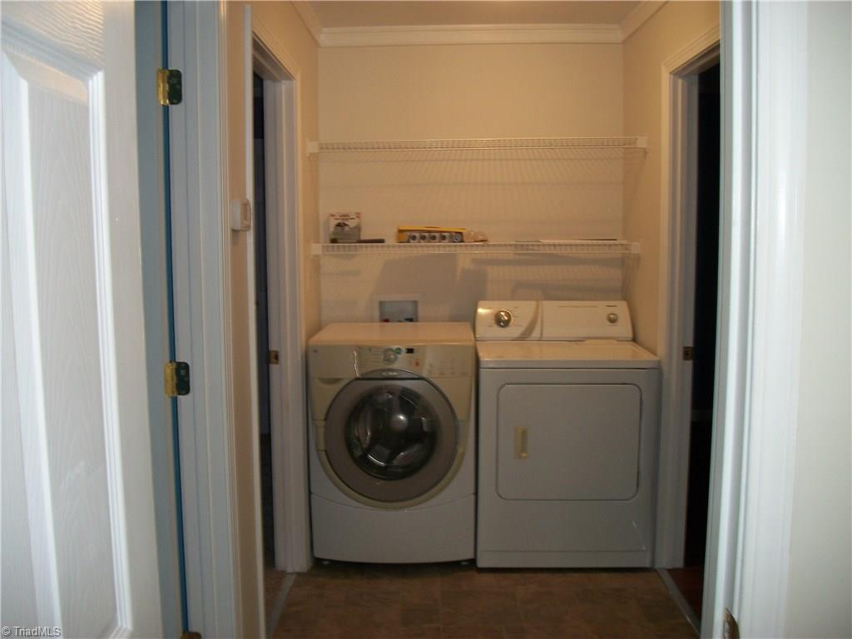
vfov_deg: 44.2
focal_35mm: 32
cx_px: 426
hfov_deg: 56.8
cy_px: 320
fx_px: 788
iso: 80
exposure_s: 1/30
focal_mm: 5.7
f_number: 2.9
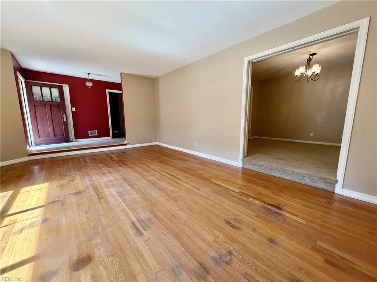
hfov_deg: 102.1
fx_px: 152
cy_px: 141
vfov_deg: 85.7
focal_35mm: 14
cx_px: 188
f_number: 2.2
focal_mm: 2.22
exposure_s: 1/121
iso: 200
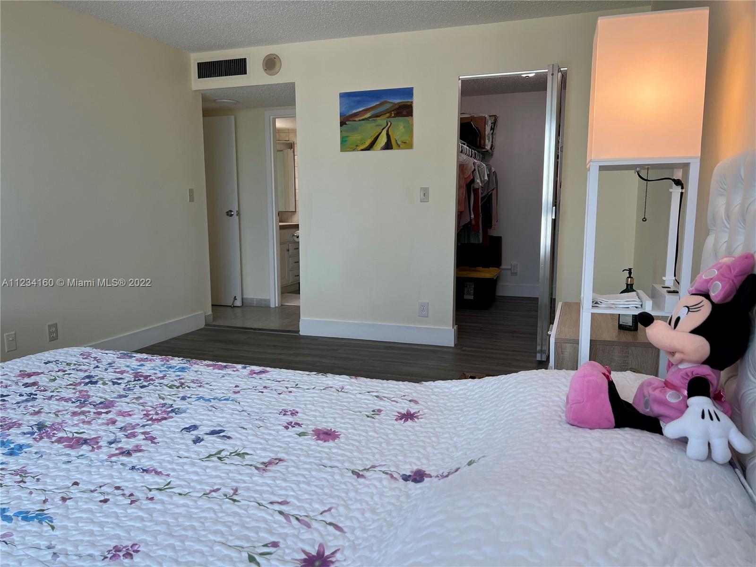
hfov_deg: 67.3
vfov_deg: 53.1
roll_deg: -0.1
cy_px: 284
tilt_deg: -7.6
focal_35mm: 26
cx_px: 378
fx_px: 568
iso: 50
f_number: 1.5
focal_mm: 5.7
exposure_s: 1/121
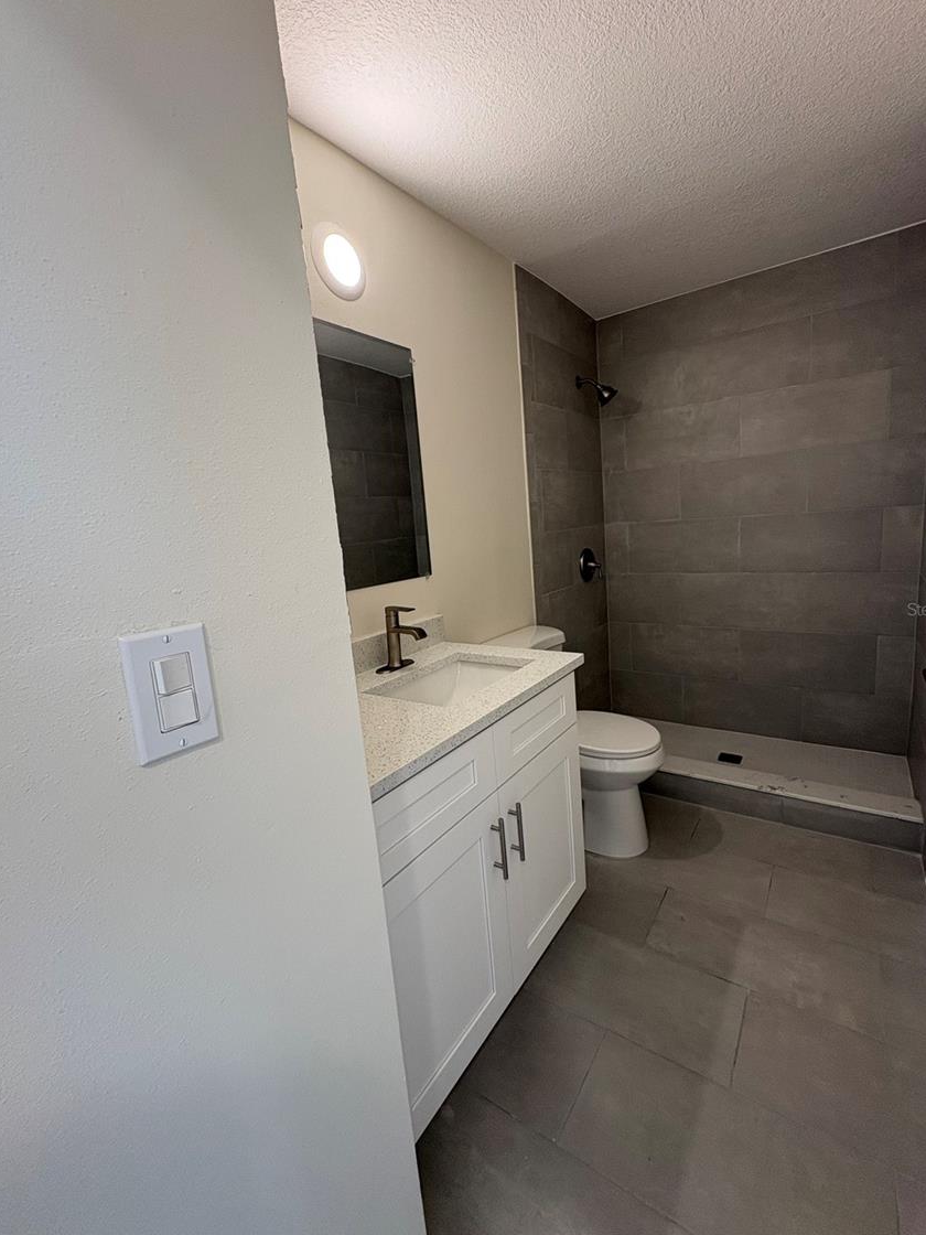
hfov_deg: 81.7
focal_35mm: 15
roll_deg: +3.9
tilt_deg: -8.1
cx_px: 489
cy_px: 609
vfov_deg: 98.2
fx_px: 535
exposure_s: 1/60
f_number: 2.2
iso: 160
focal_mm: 2.22
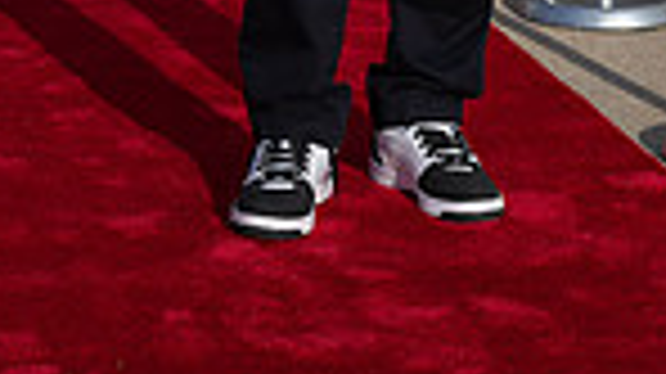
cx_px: 396
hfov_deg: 9.9
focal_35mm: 217
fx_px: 3829
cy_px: -554
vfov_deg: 5.4
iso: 320
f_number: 5
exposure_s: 1/2000
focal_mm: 68
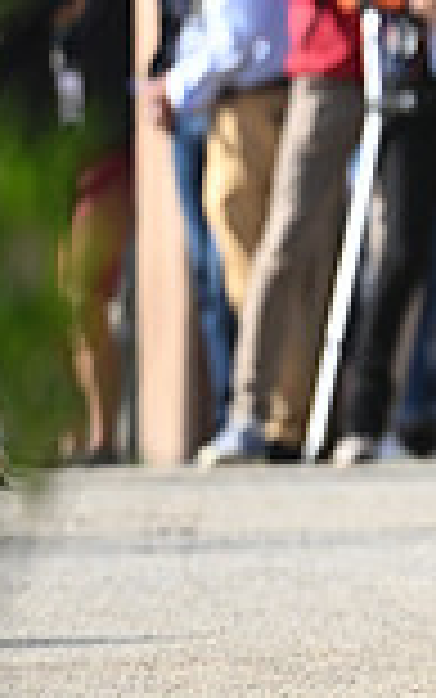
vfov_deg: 1.5
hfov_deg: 1.0
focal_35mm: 1369
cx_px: 1245
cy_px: -29
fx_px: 26003
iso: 560
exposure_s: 1/1600
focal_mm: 360
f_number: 5
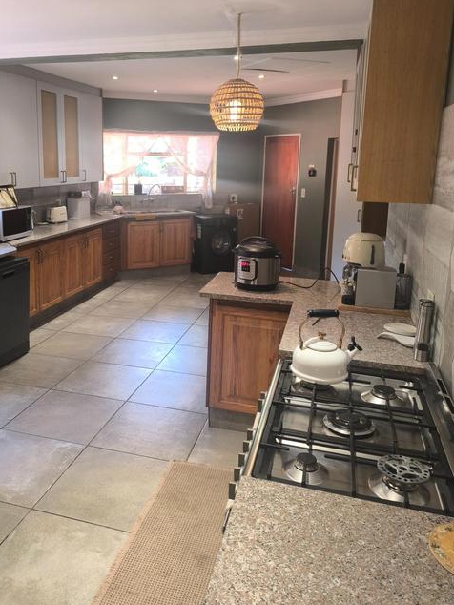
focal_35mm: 29
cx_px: 171
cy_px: 257
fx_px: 507
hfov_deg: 47.8
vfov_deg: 61.3
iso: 400
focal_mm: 6.14
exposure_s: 1/50
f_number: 1.65
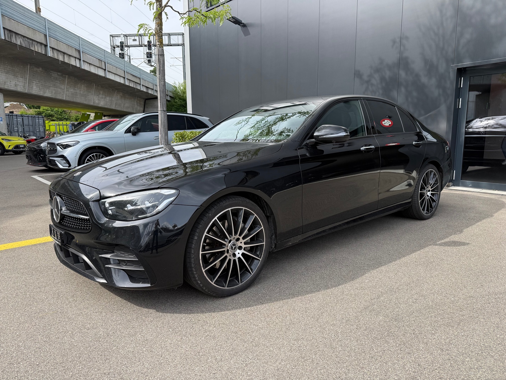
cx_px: 253
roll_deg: +0.3
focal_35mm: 24
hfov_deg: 71.6
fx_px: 351
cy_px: 190
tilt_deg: -8.7
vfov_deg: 56.8
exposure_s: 1/1075
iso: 80
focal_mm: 6.76
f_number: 1.78
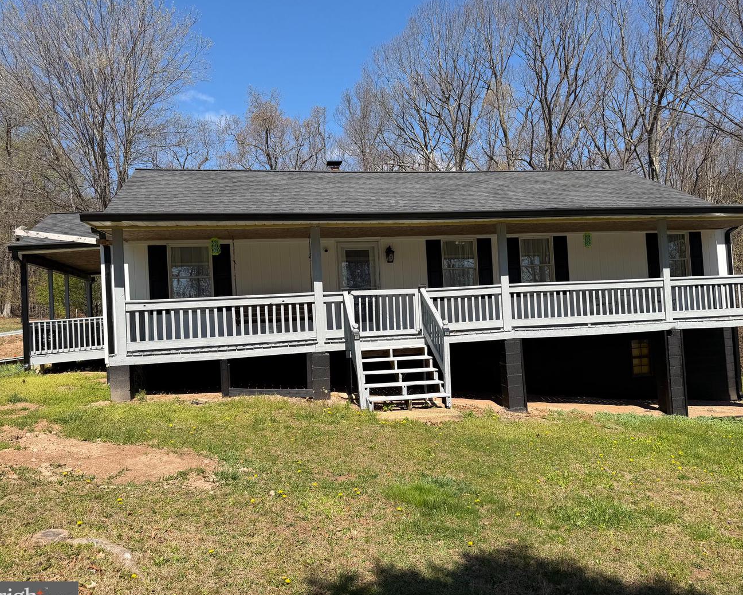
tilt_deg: +1.8
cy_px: 305
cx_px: 390
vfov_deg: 54.9
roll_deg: +3.0
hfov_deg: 66.0
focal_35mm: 26
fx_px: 572
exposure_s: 1/3584
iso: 80
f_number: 1.78
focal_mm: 6.76
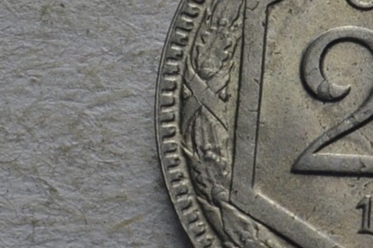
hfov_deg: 4.5
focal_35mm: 451
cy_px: 112
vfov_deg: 3.1
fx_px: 4670
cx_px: 913
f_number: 14
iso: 400
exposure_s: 1/250
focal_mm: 55
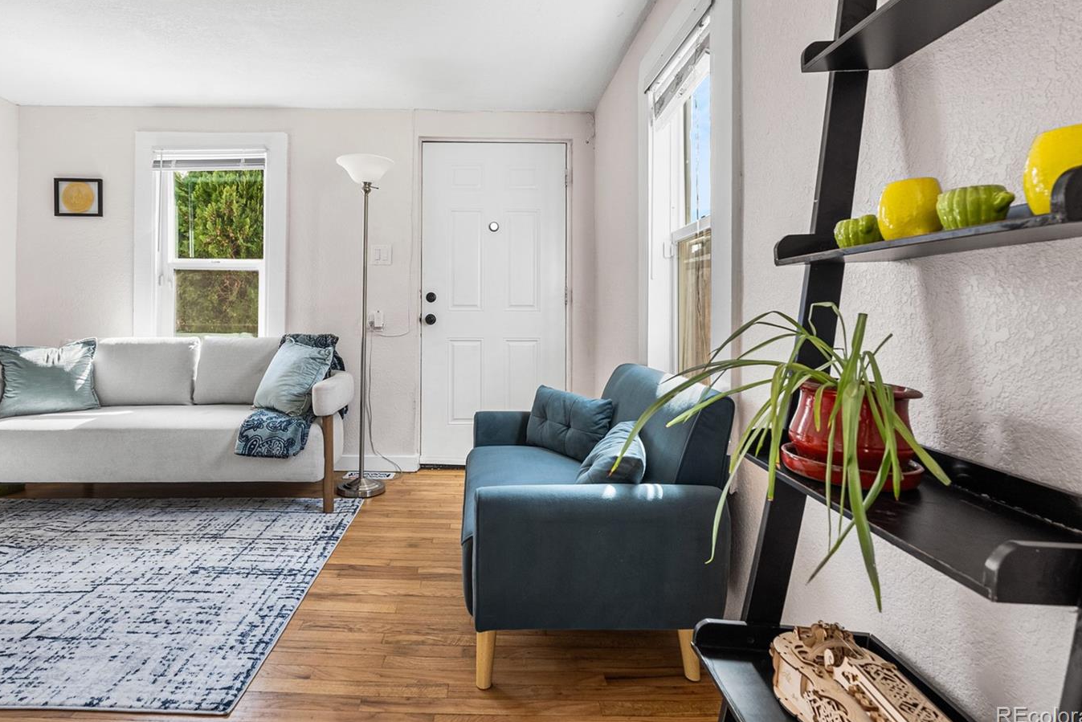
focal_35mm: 19
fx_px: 571
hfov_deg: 86.6
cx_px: 484
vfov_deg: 64.2
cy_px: 304
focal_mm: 16
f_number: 8
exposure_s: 1/160
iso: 200
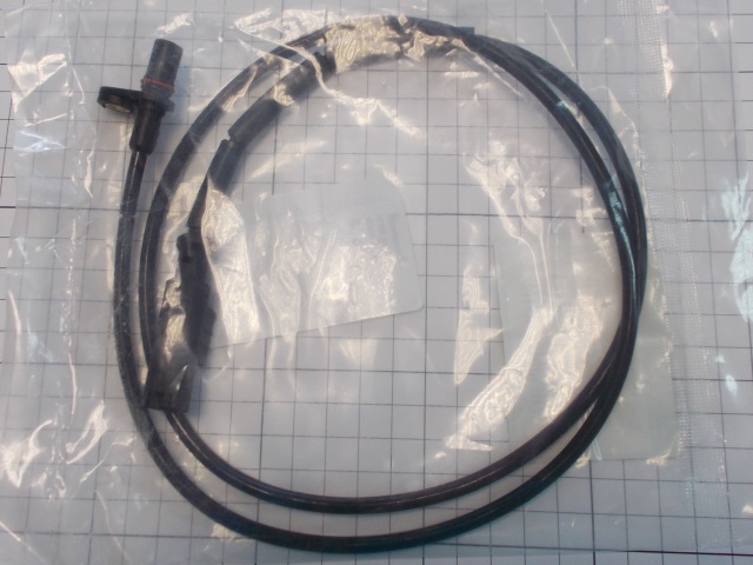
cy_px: 282
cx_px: 376
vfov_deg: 53.1
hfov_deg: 67.3
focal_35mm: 26
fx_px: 566
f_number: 3.2
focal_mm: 4.6
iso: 80
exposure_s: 1/25
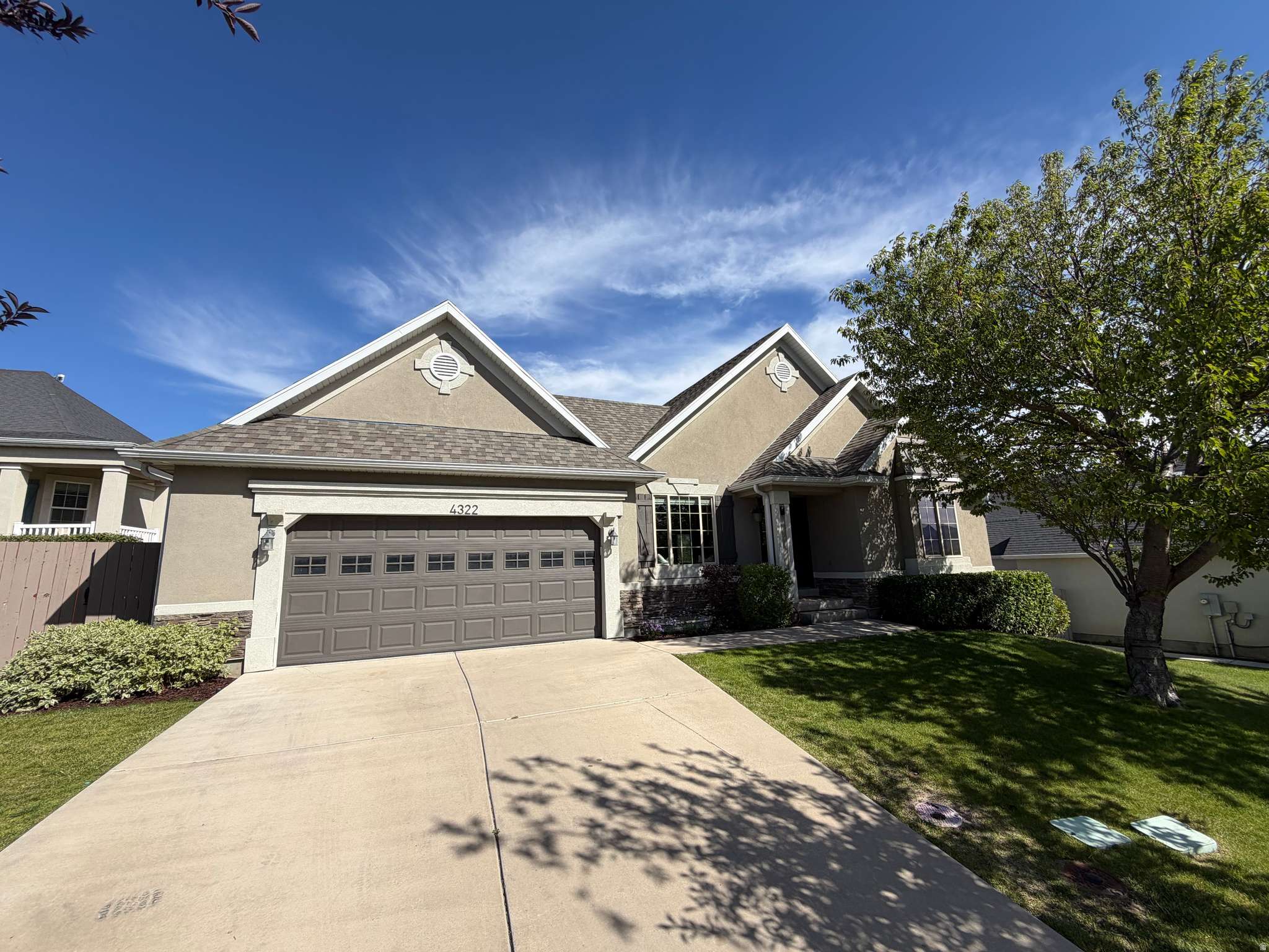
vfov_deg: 85.7
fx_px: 513
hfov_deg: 102.1
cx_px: 634
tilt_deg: +9.4
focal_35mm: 14
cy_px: 476
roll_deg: +2.9
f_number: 2.2
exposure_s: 1/1050
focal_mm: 2.22
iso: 20
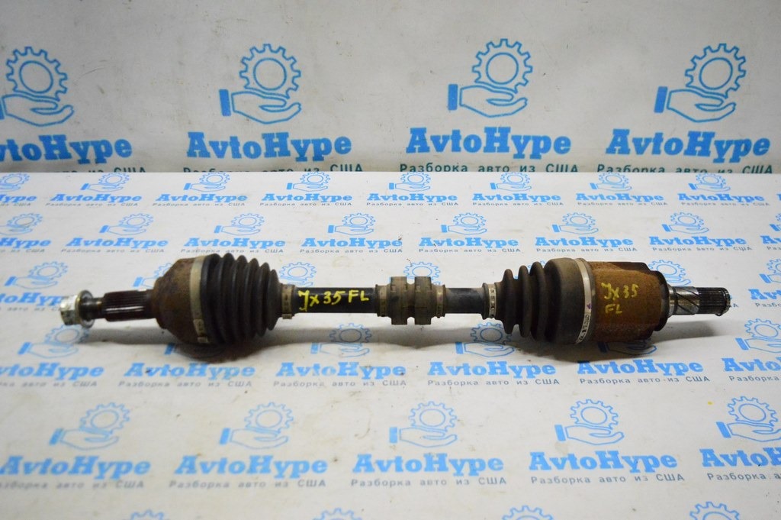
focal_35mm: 33
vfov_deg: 39.9
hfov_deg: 57.3
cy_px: 260
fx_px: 715
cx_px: 390
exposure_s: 1/1000
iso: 6400
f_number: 3.8
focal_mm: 22
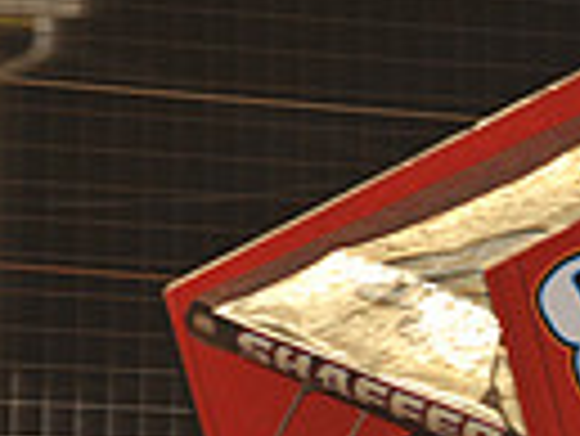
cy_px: 521
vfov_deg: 2.4
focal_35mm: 627
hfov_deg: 3.2
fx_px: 10515
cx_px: 679
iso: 1250
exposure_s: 1/320
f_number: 6.3
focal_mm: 145
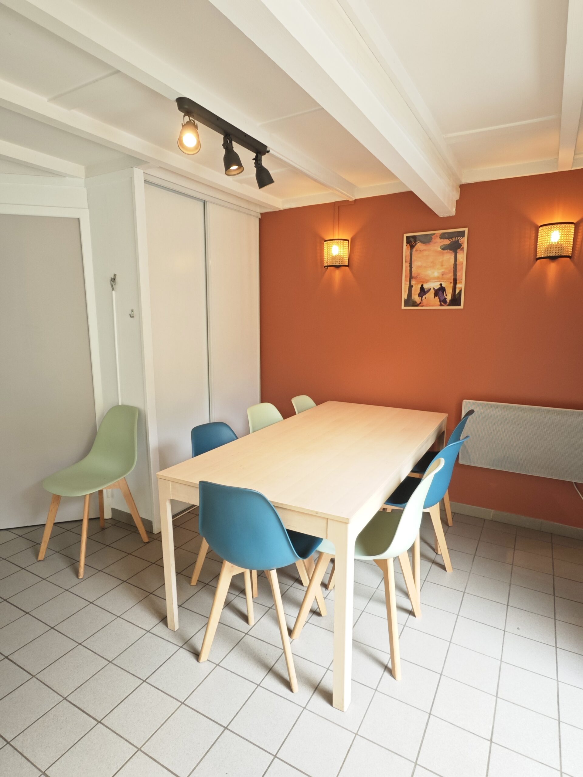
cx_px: 292
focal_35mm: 19
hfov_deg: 68.7
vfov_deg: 84.7
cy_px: 388
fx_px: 427
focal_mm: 2.03
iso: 50
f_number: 1.8
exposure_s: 1/50
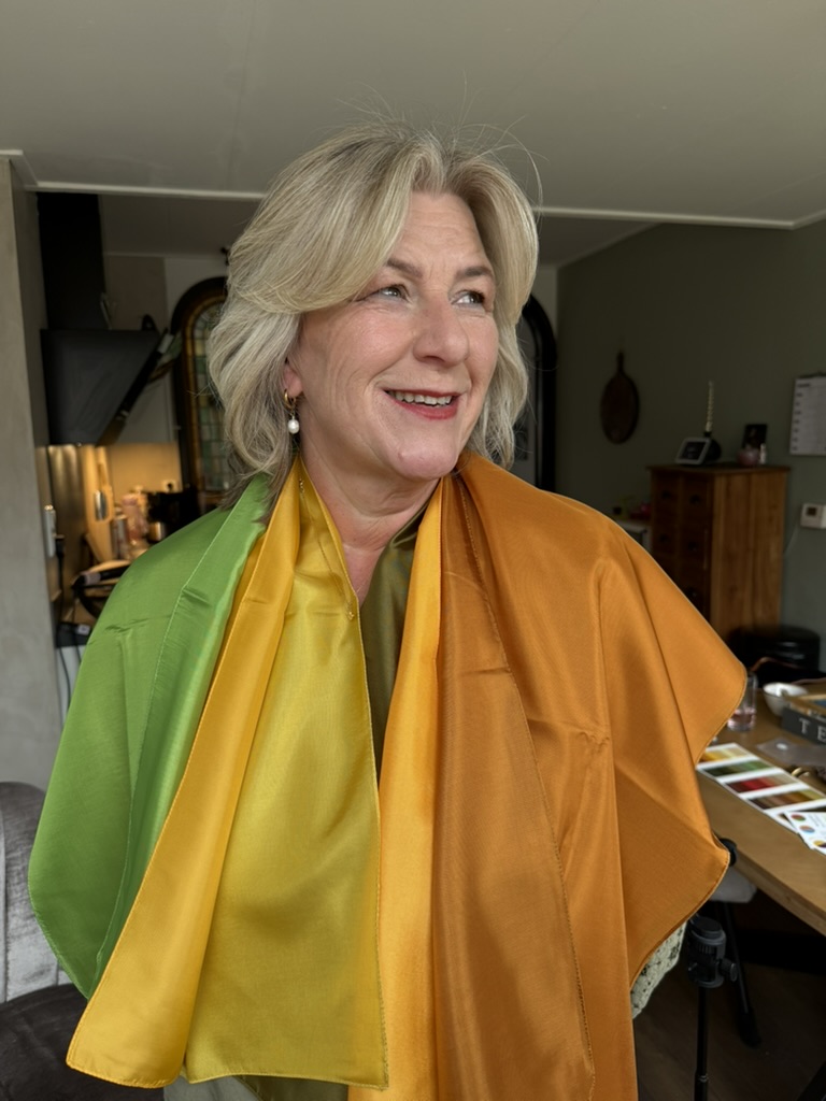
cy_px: 550
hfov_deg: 56.8
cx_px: 413
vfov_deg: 71.6
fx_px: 764
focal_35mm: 24
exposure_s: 1/121
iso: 100
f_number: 1.78
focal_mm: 6.76
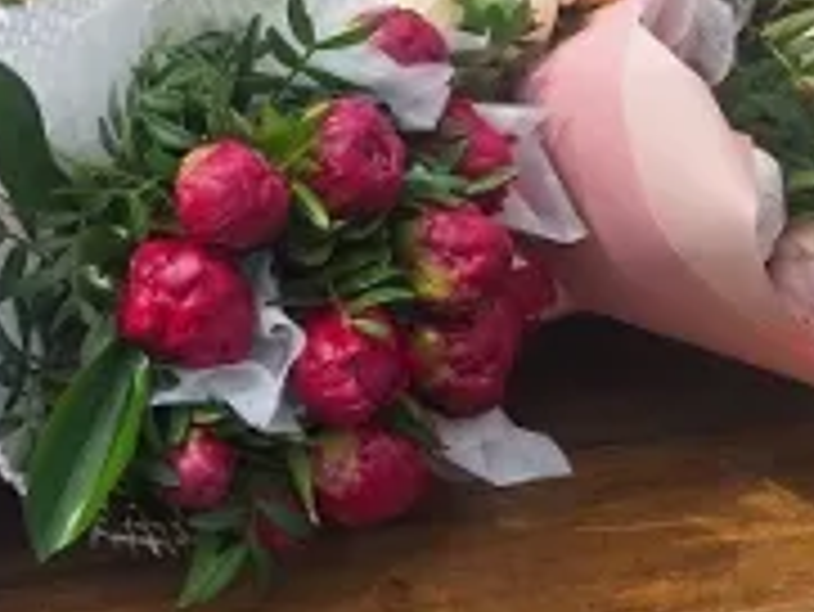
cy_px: -18
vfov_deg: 26.4
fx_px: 1224
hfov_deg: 35.6
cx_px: 166
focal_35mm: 52
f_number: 1.8
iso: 40
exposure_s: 1/2597
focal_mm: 5.54
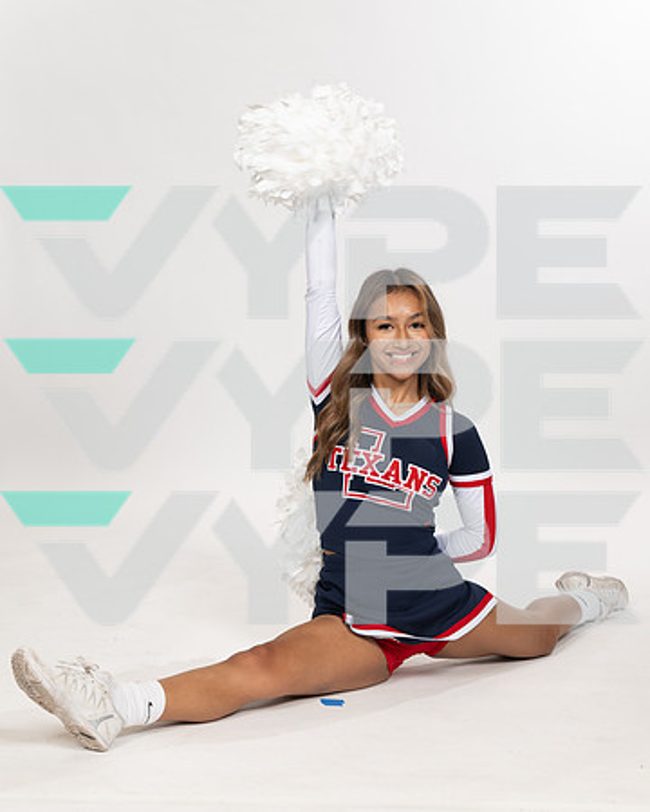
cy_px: 406
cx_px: 308
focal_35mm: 73
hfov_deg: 20.9
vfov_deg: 26.0
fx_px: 1760
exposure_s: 1/250
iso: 200
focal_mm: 52
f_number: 5.6
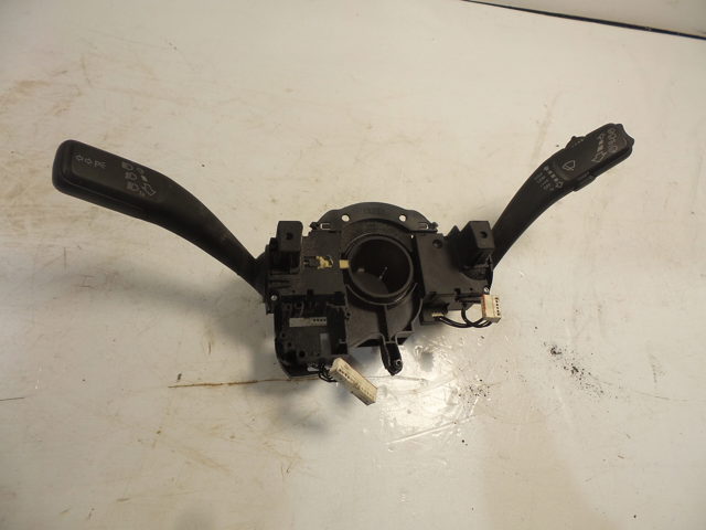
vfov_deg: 58.9
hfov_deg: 73.9
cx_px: 353
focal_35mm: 23
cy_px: 265
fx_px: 469
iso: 100
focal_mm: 4.1
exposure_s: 1/100
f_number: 3.5
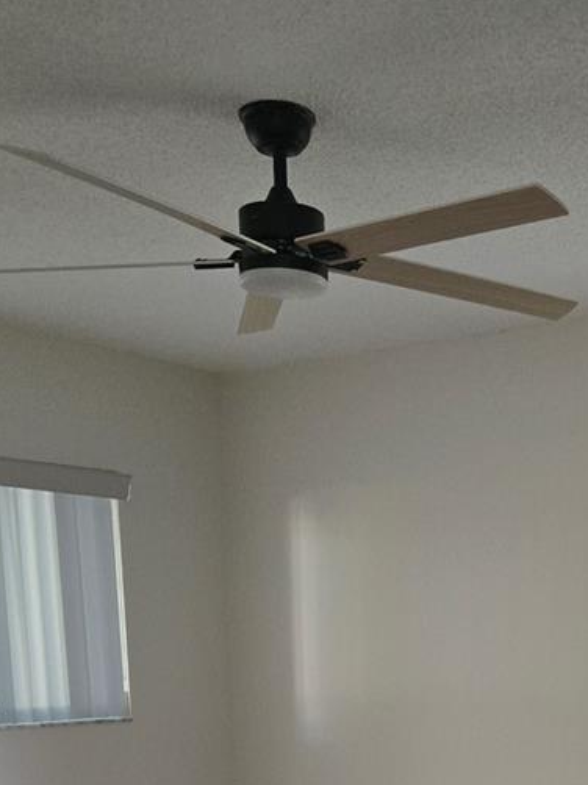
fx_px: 1247
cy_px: 852
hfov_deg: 25.7
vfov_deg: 31.3
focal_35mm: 55
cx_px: 524
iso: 400
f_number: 1.8
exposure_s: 1/120
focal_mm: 5.4
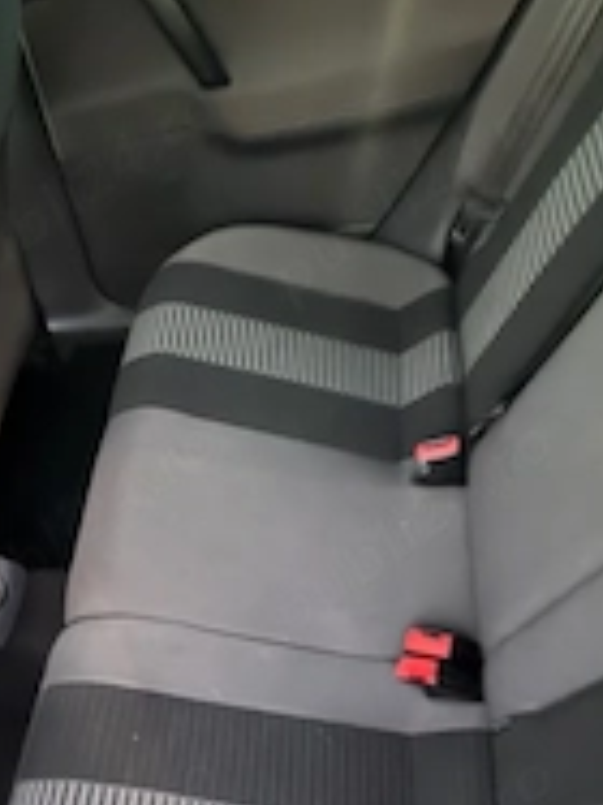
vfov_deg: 57.6
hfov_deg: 45.4
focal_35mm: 30
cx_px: 164
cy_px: 581
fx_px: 698
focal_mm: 2.22
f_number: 2.2
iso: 1250
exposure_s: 1/10
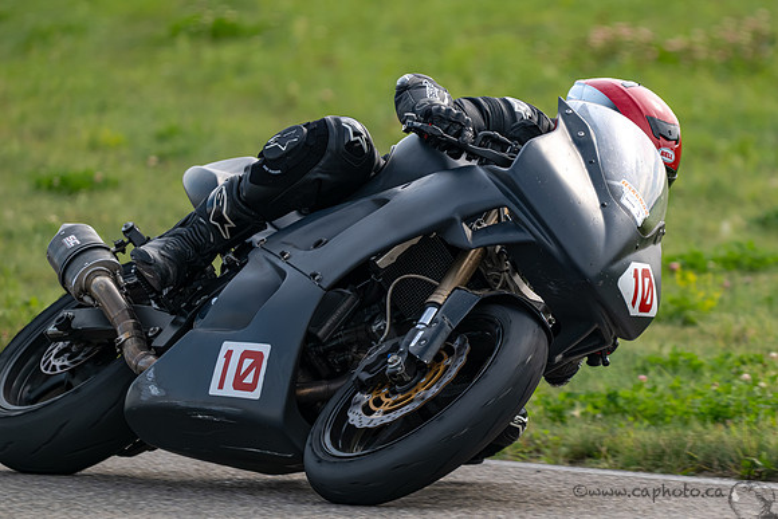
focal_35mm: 710
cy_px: 212
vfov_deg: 1.9
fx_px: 15347
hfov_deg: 2.9
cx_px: 460
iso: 500
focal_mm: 600
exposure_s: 1/1250
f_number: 6.3
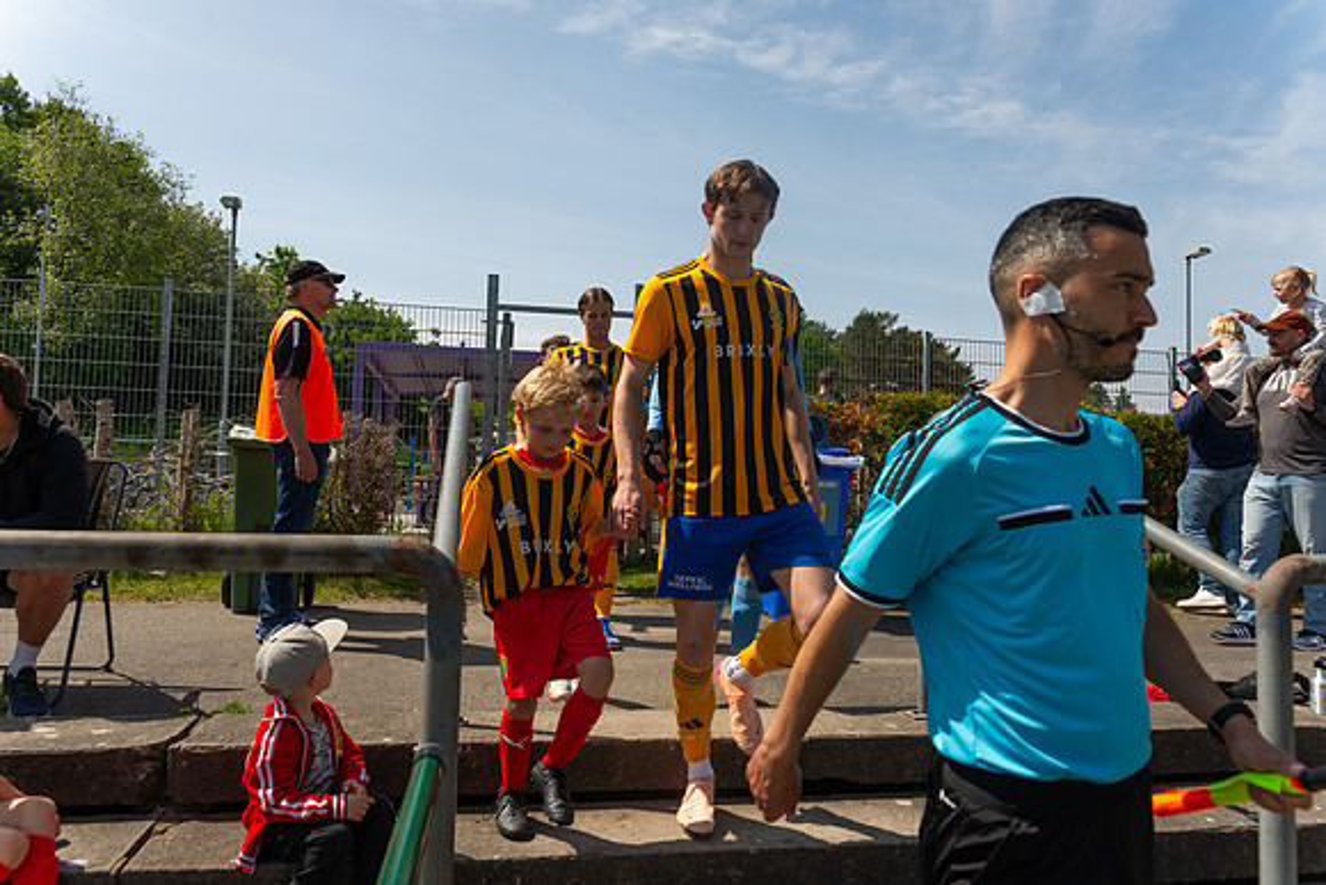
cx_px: 663
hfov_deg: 73.4
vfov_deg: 52.9
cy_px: 442
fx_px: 889
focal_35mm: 24
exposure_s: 1/1250
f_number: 5
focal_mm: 24
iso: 160
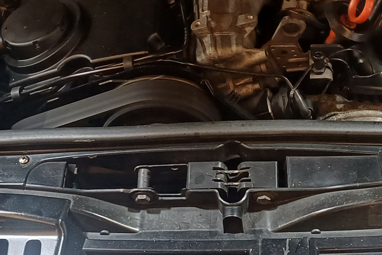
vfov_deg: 16.7
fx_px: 859
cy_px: 50
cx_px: 245
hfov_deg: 25.0
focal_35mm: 81
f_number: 1.8
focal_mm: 4.65
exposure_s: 1/60
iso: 320
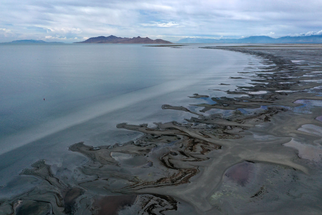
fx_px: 250
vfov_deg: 46.4
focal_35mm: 28
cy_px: 108
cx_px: 161
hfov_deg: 65.5
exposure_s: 1/1250
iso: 100
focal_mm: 10.26
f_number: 7.1
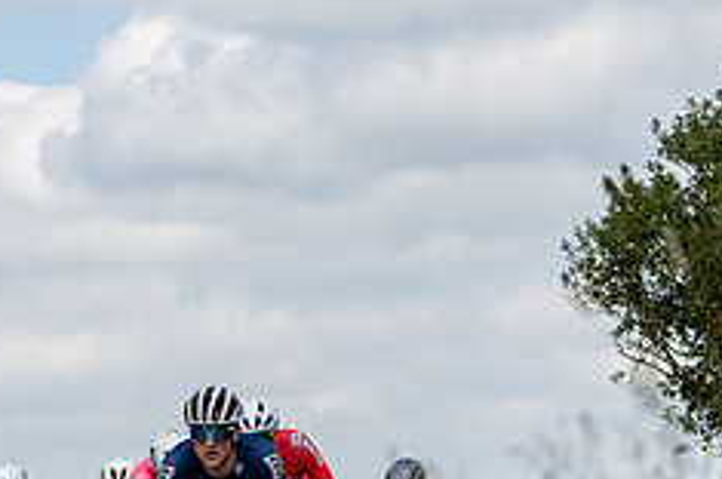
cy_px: 610
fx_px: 5468
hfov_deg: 7.6
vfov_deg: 5.0
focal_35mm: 273
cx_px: 281
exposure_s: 1/1250
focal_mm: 70
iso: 100
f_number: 3.5
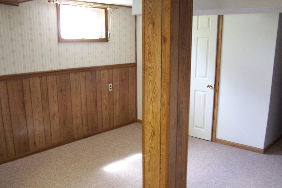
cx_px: 151
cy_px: 119
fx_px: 399
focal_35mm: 51
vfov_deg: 26.4
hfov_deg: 38.9
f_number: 2.8
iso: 140
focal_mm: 6.3
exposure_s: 1/6
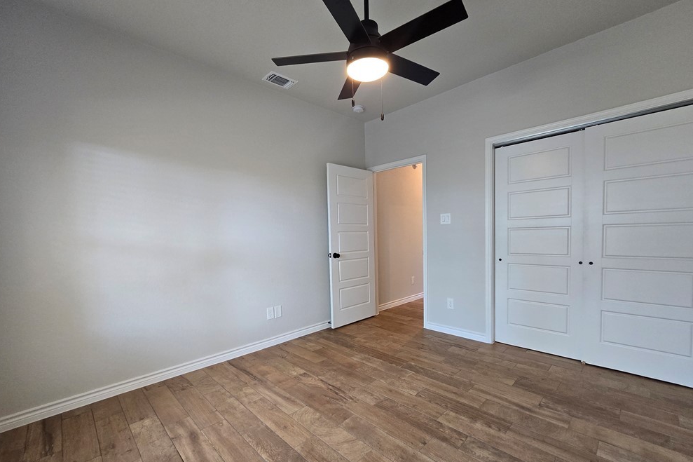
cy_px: 247
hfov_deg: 104.3
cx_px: 350
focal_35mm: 14
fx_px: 269
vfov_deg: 81.1
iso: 250
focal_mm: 2.2
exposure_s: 1/60
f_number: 2.2
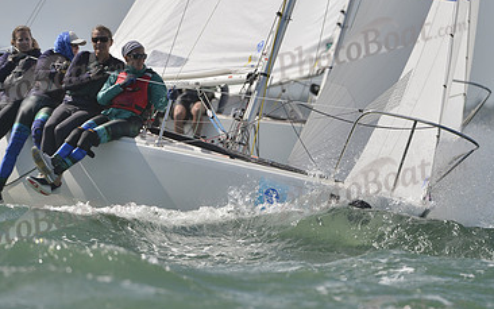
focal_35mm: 582
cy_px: 134
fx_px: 7838
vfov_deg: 2.3
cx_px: 208
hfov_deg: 3.6
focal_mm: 360
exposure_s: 1/2500
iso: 280
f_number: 5.6
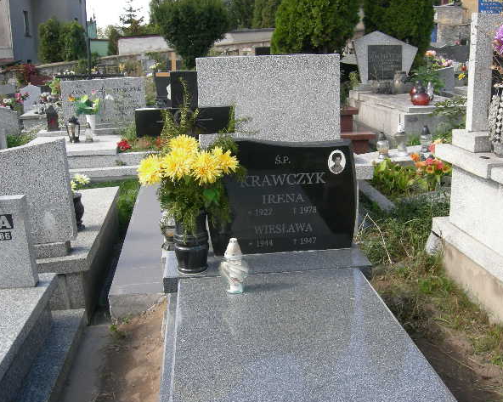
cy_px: 202
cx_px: 268
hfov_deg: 47.9
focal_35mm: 38
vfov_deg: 39.1
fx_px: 565
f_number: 4.3
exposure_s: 1/135
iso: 64
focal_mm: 7.5
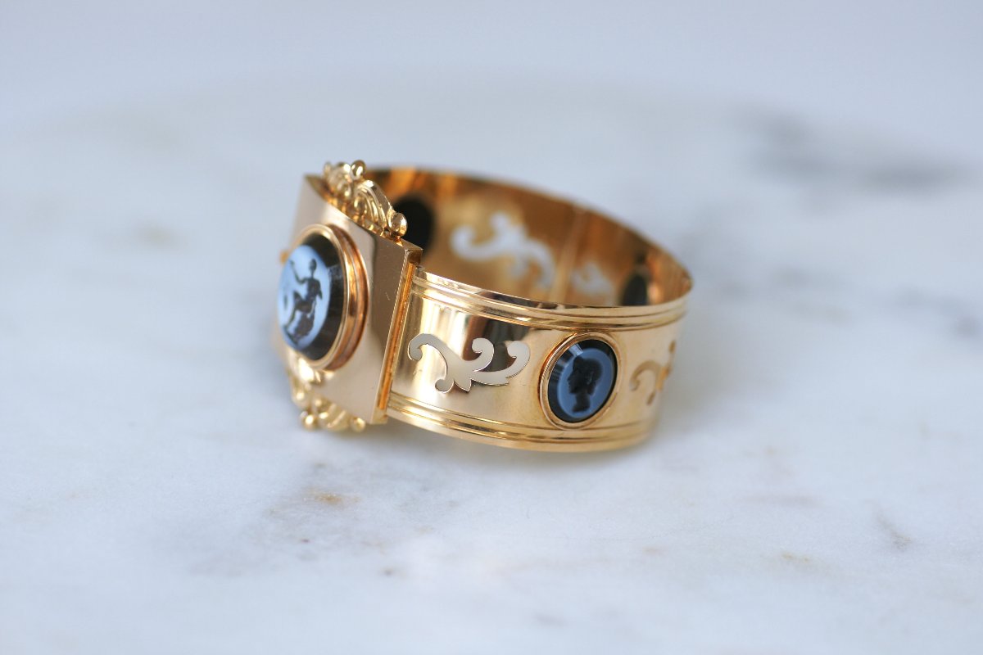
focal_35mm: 105
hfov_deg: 19.5
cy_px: 328
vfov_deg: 13.0
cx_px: 492
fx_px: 2867
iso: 200
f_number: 3.2
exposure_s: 1/125
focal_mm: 70
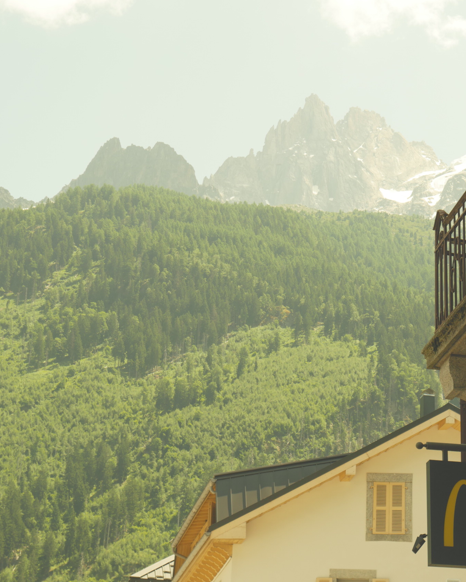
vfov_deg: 21.5
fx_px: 1534
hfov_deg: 17.2
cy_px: 292
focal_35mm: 89
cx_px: 299
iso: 200
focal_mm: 34
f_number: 6.3
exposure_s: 1/400
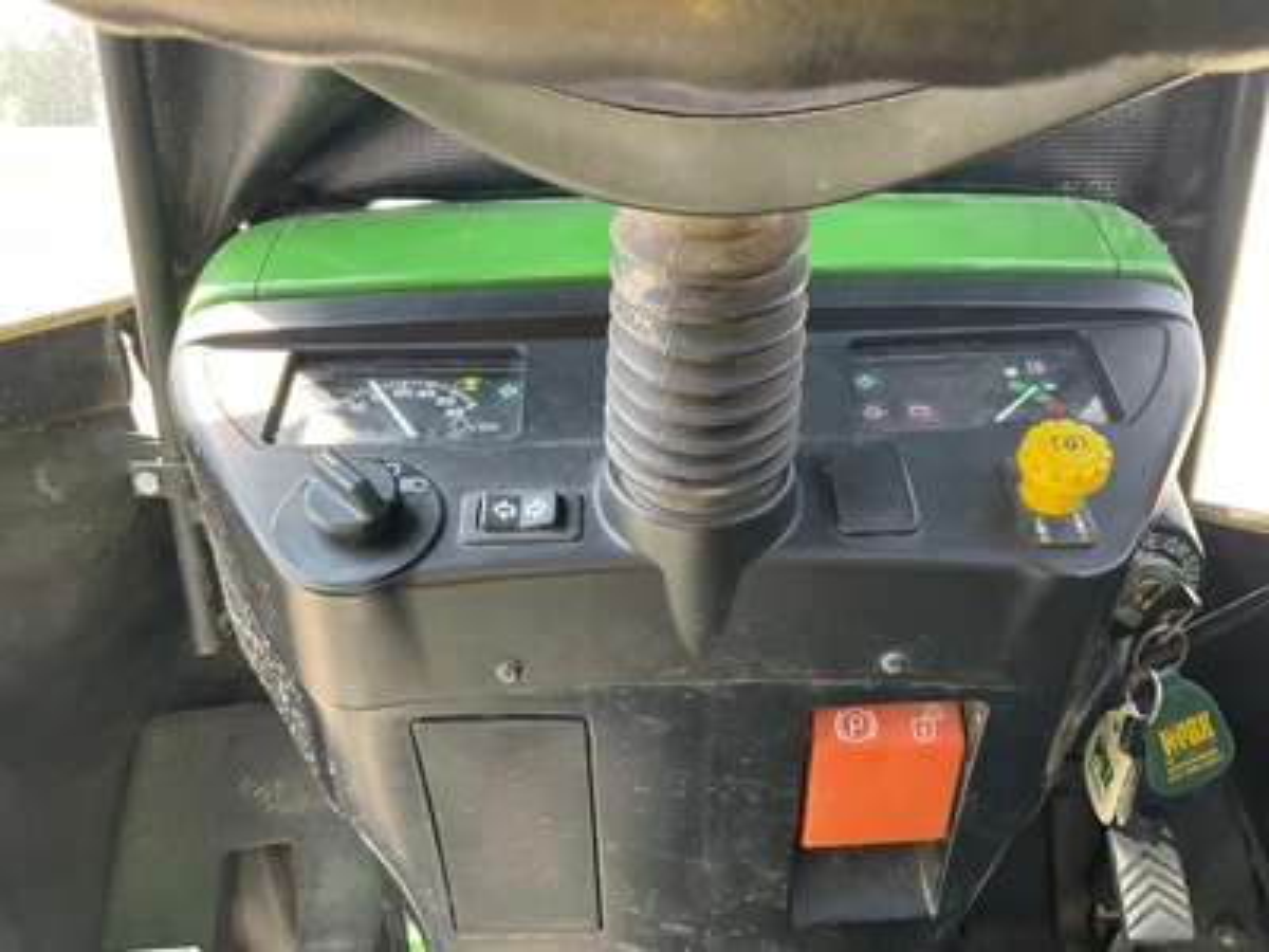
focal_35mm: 29
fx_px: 1063
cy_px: 476
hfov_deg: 61.7
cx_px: 634
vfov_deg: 48.2
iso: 64
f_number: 1.8
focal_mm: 3
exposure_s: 1/122
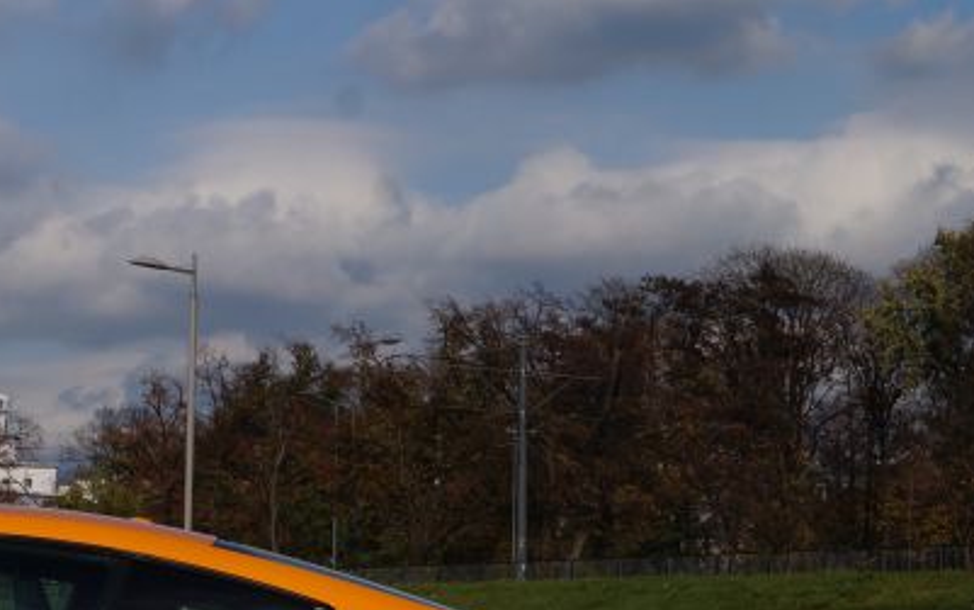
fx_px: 3107
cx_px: -175
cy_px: 396
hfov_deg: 17.1
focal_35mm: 117
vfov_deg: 11.2
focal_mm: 30
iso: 100
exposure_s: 1/320
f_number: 13
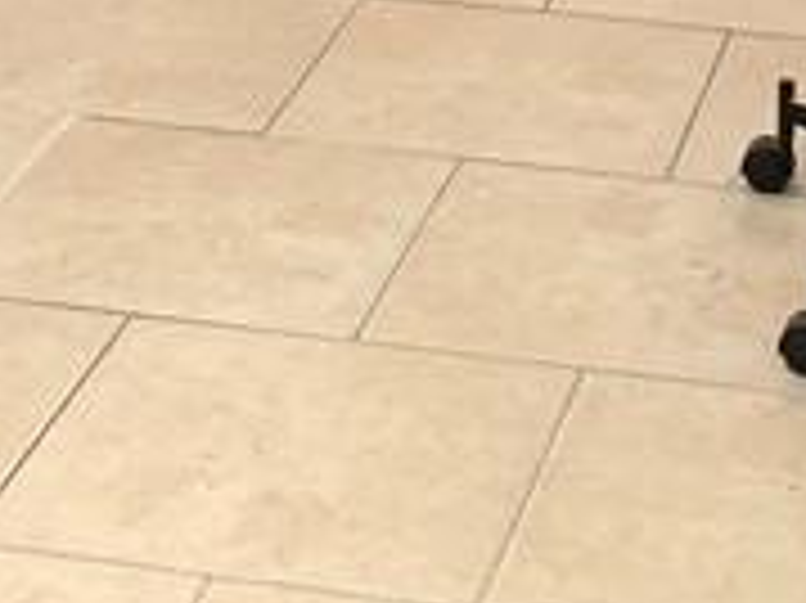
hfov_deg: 13.2
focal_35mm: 149
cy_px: -590
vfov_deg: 9.3
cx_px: 284
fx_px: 3467
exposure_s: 1/60
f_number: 1.8
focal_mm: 4.25
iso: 200
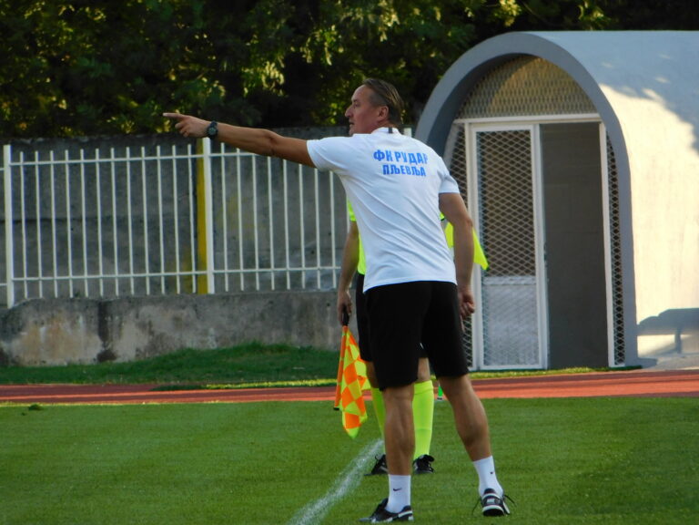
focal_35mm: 748
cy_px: 262
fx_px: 15104
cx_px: 350
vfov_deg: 2.0
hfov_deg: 2.7
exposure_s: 1/160
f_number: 6.4
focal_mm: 132.8
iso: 280
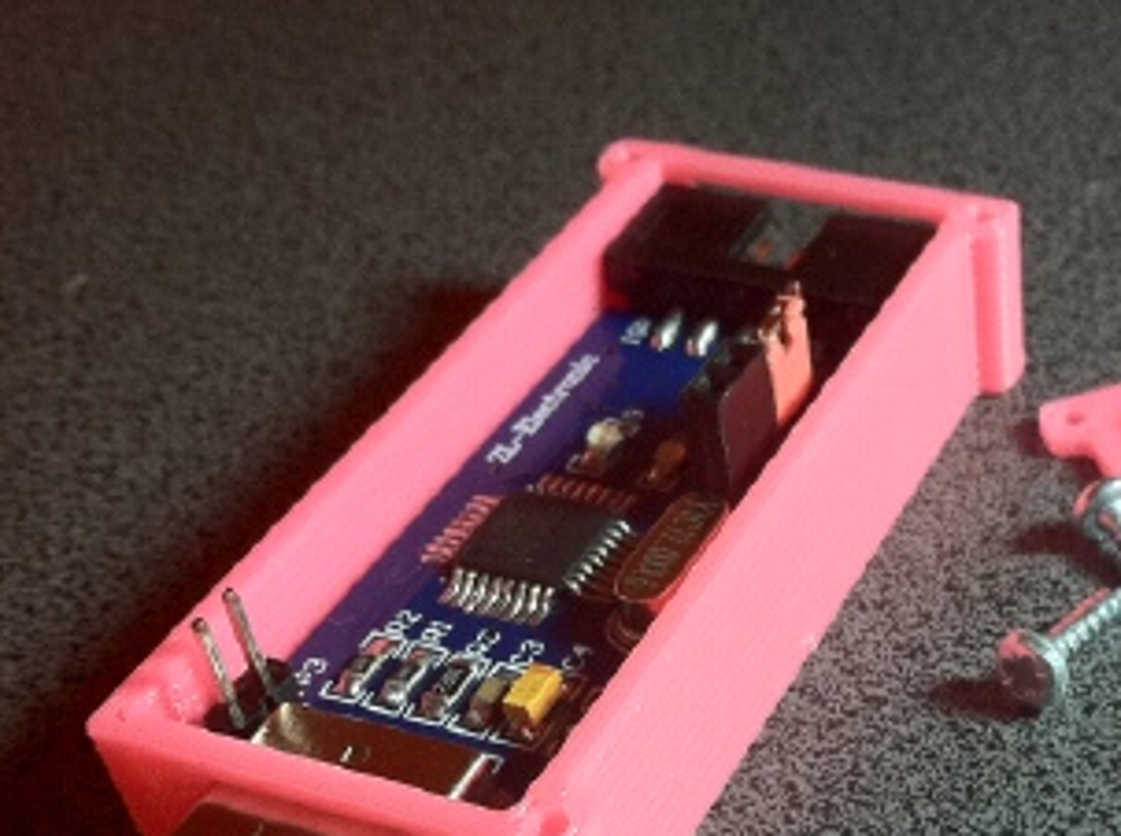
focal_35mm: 62
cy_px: 699
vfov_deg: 23.1
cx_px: 980
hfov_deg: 30.1
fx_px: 2004
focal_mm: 3.85
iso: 200
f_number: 2.8
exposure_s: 1/17
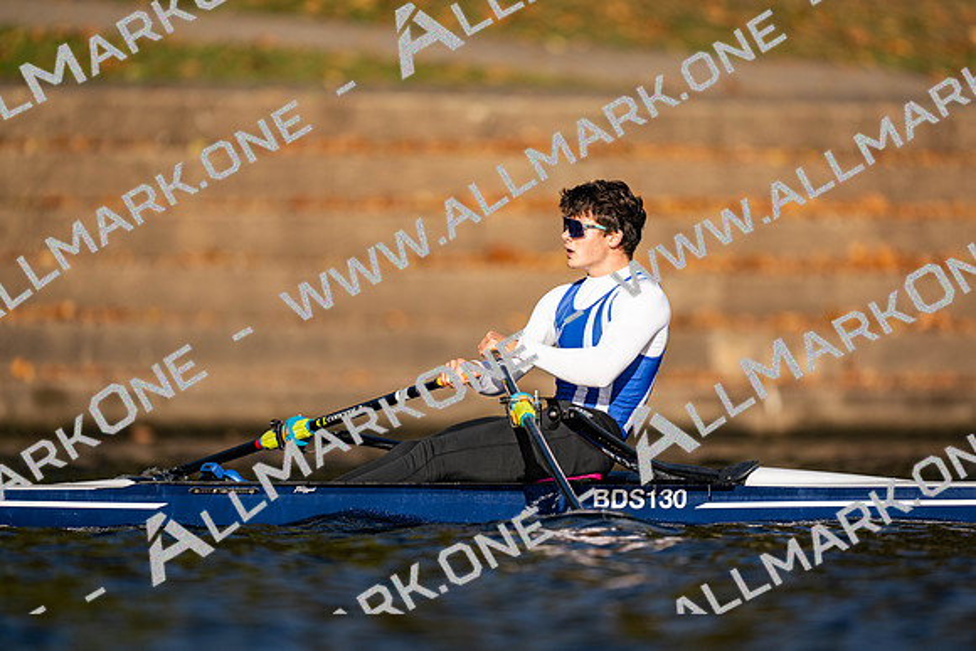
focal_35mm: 600
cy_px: 326
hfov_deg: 3.4
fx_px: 16278
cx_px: 488
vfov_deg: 2.3
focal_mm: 600
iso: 140
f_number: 4
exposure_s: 1/2500
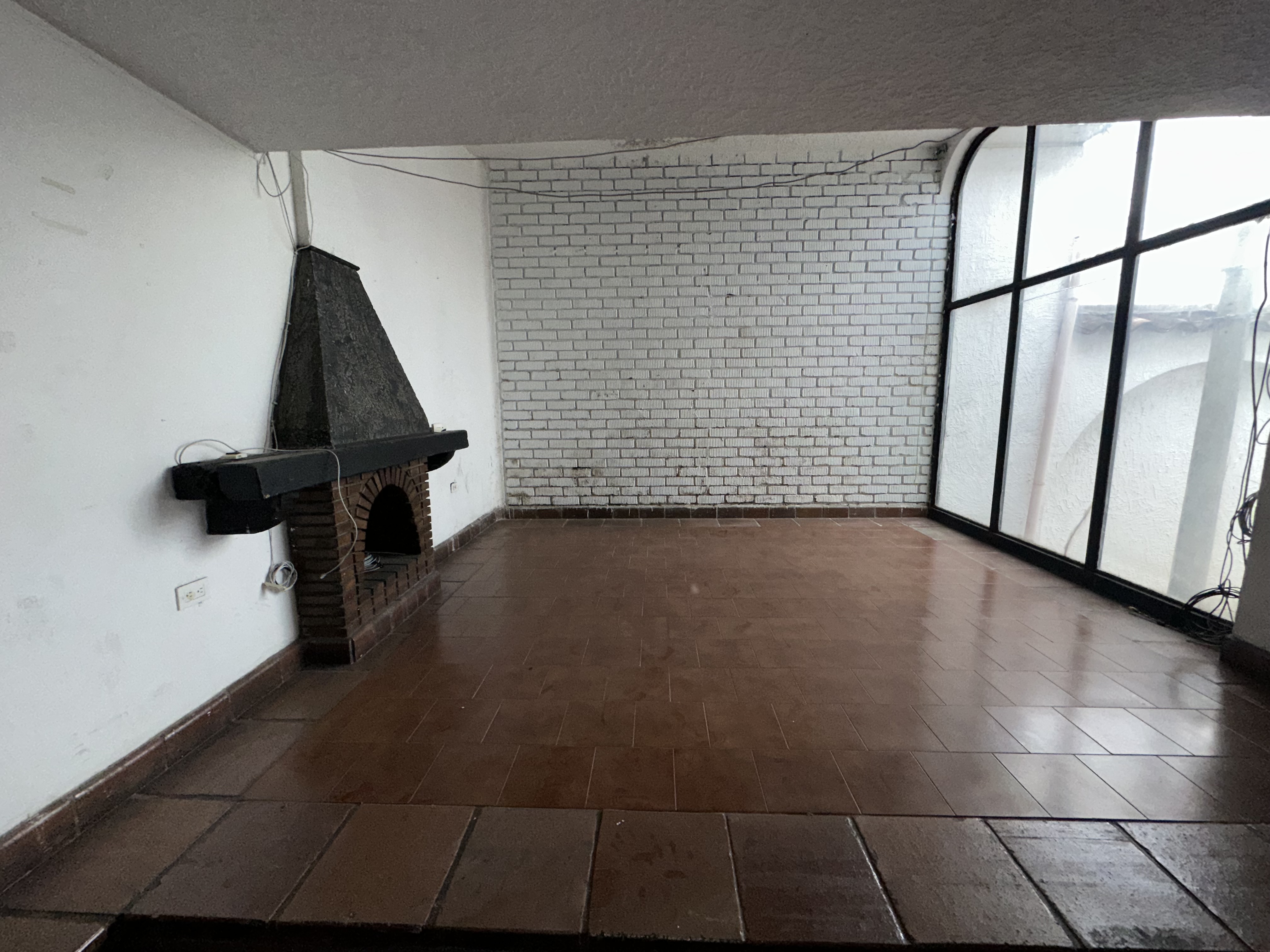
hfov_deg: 102.1
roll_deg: +0.0
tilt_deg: -7.8
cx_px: 635
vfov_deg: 85.7
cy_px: 476
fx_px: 514
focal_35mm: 14
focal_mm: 2.22
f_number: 2.2
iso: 160
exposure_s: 1/109
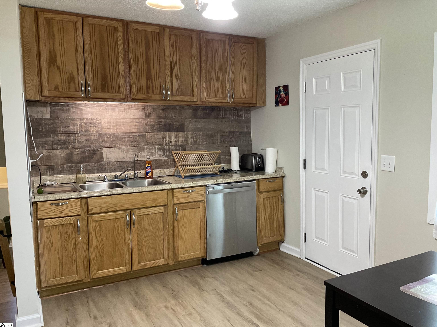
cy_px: 164
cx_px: 218
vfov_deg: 48.2
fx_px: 366
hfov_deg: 61.7
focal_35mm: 29
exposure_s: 1/60
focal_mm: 3
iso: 100
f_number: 1.8
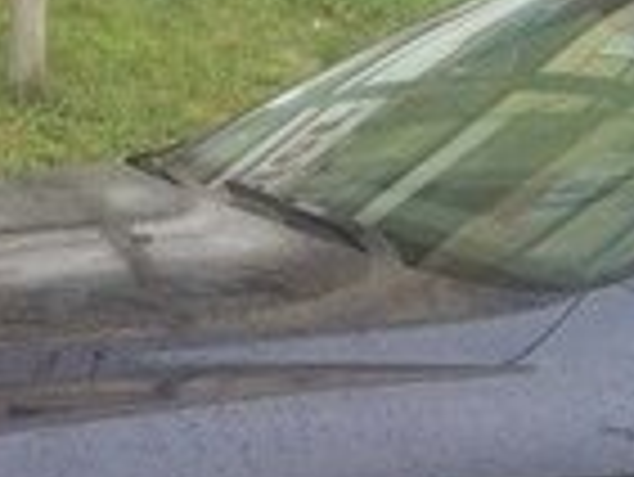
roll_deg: -6.1
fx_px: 2493
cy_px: 790
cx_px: 719
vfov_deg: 10.4
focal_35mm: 136
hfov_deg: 14.1
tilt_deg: -18.6
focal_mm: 4.15
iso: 50
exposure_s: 1/100
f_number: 2.2
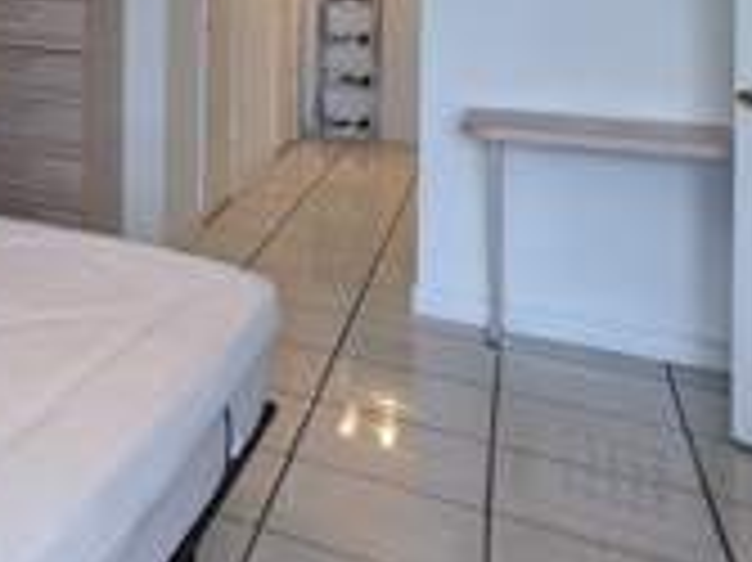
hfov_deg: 30.3
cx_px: -279
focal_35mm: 46
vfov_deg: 28.5
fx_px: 999
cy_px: -58
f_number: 2.2
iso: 59
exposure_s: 1/40
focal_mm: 2.35
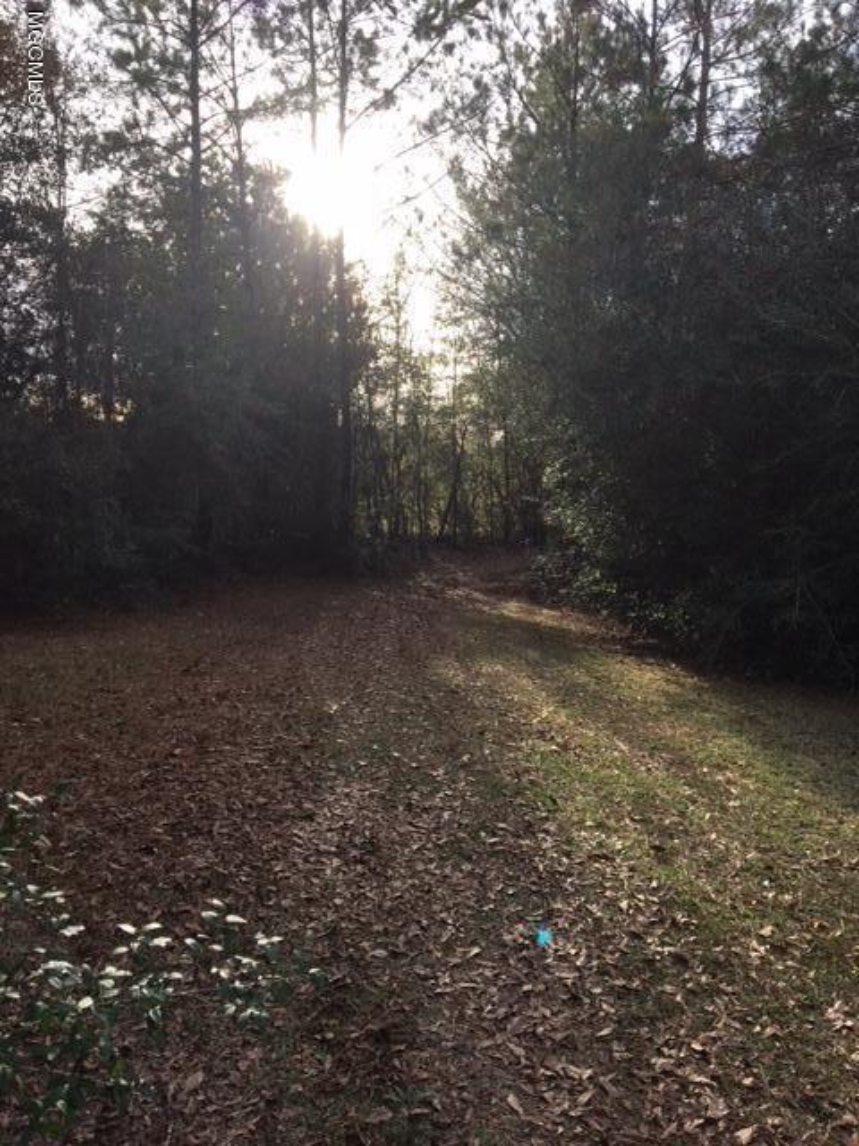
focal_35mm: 29
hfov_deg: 48.2
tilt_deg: -4.7
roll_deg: +1.1
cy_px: 573
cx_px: 430
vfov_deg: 61.7
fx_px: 960
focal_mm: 4.15
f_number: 2.2
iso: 25
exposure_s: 1/430
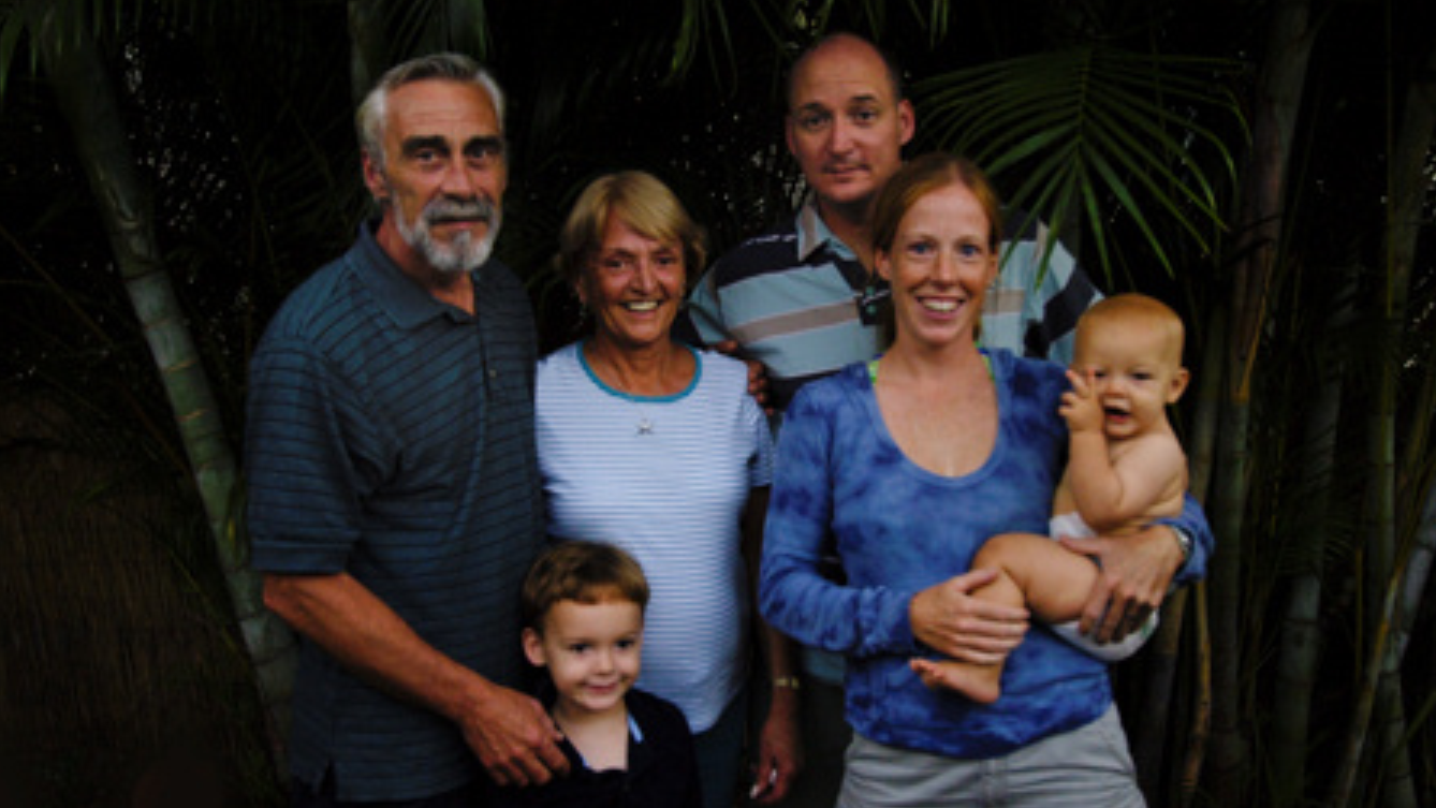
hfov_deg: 52.8
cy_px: 430
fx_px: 1447
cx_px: 715
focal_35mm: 38
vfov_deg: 31.2
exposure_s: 1/50
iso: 200
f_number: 4
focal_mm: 24
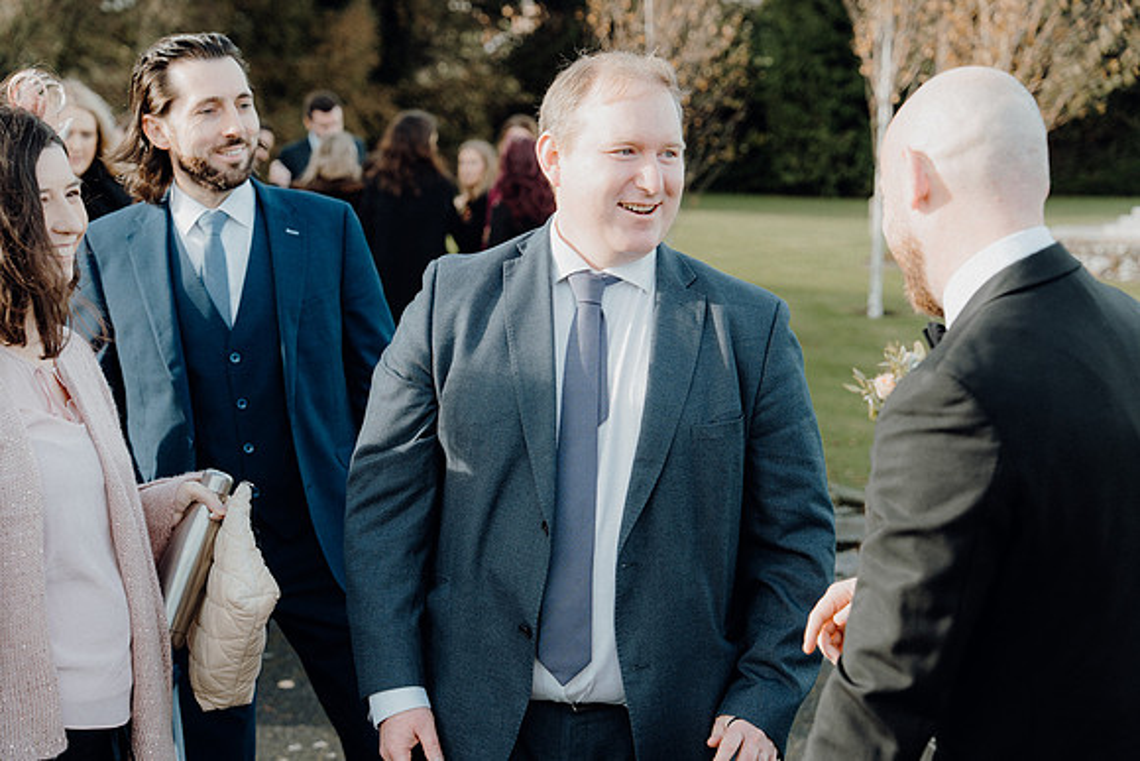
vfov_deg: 23.8
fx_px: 1805
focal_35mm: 57
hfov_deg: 35.0
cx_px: 570
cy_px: 380
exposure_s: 1/500
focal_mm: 57
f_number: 3.5
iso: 250
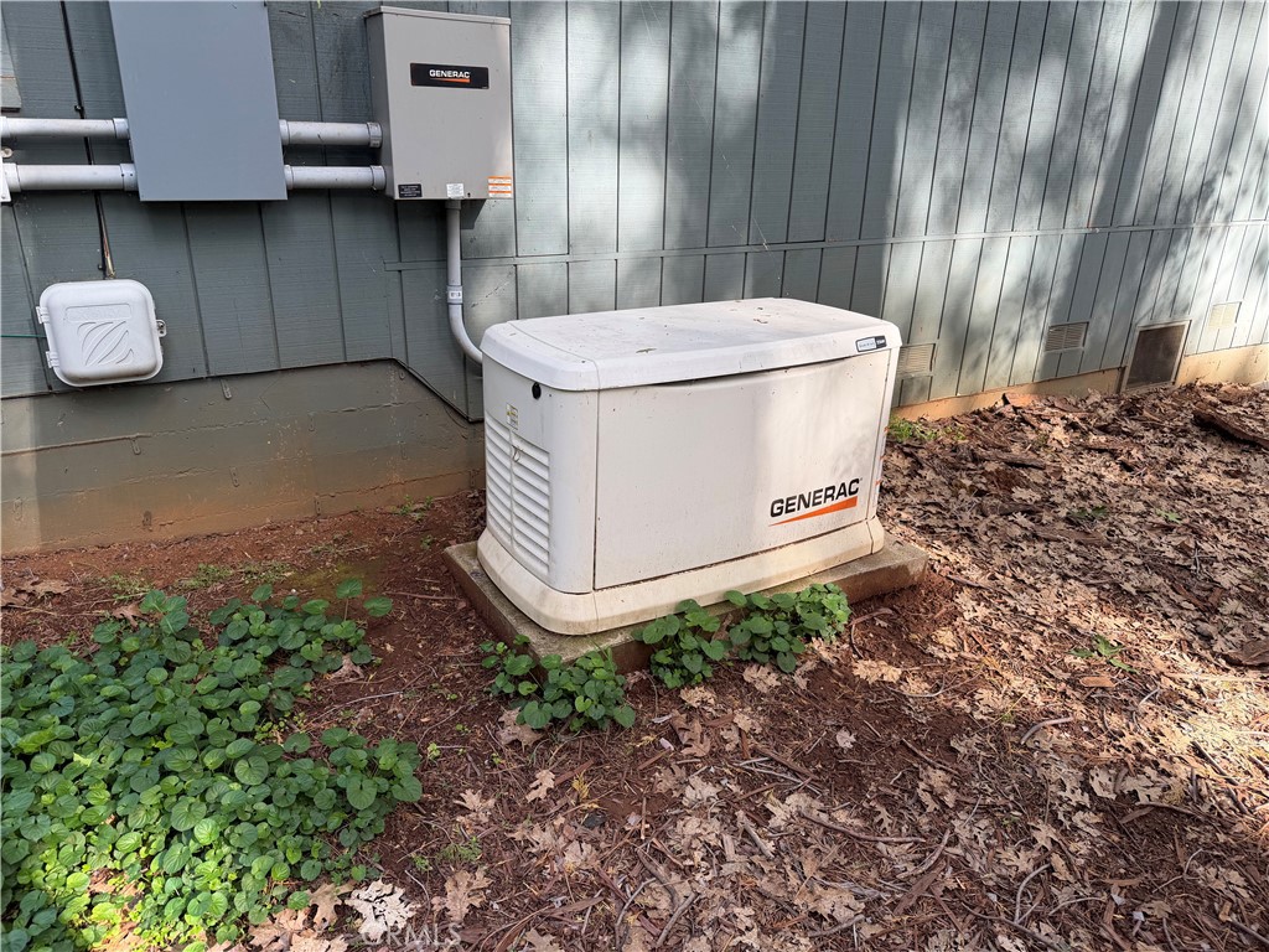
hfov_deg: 71.6
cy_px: 476
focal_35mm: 24
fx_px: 880
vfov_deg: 56.8
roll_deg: -1.0
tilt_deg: -20.7
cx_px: 634
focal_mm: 6.76
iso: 64
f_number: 1.78
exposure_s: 1/288
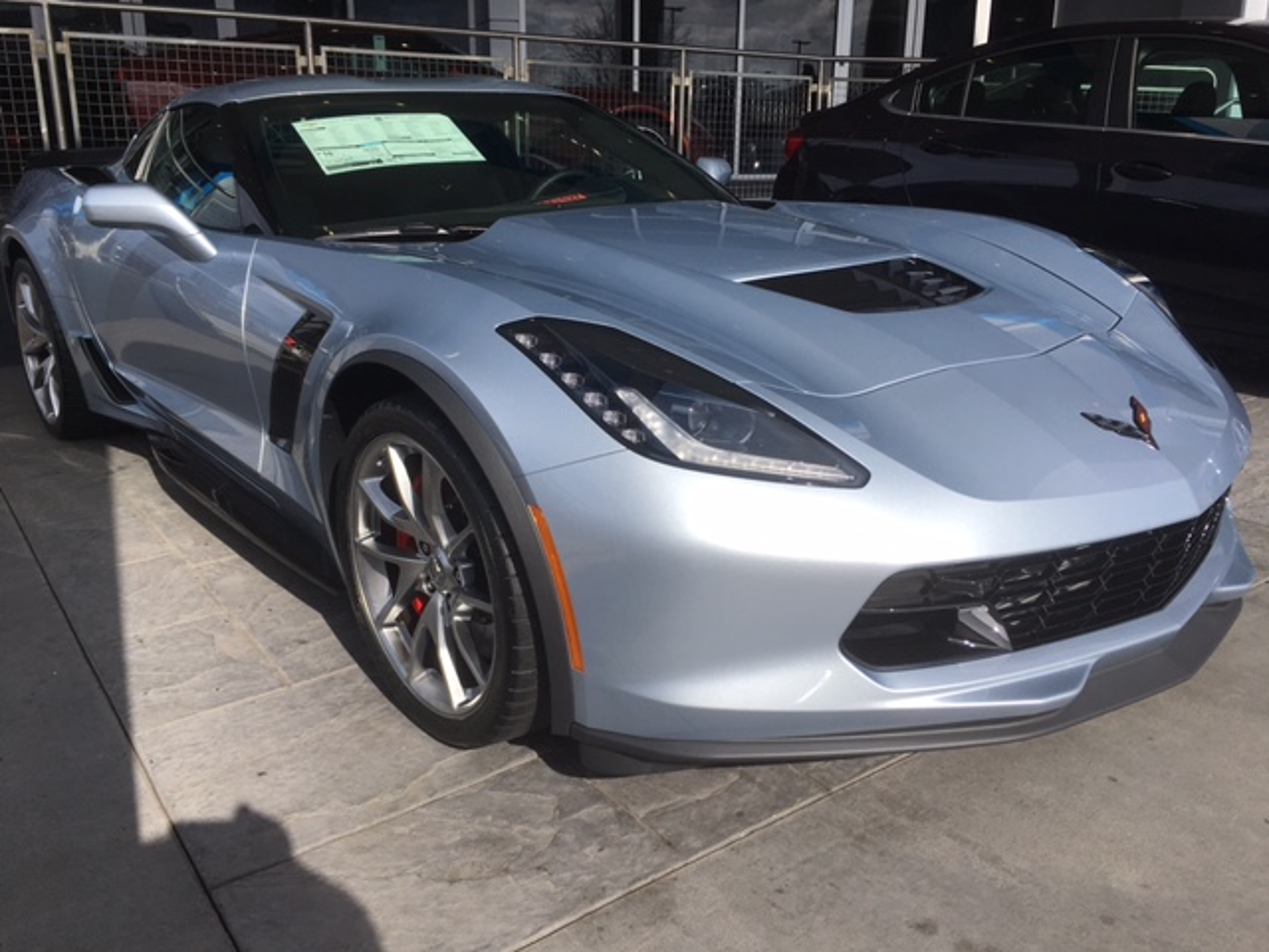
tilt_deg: -16.2
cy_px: 476
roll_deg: -0.4
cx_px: 634
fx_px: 1063
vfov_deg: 48.2
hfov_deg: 61.7
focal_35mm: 29
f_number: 2.2
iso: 25
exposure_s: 1/2481
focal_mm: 4.15
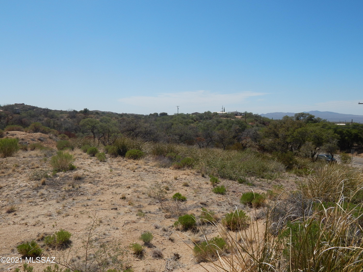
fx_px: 294
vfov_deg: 49.7
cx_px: 182
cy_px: 136
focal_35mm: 28
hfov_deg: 63.4
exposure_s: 1/800
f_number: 6.3
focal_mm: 5.1
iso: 125
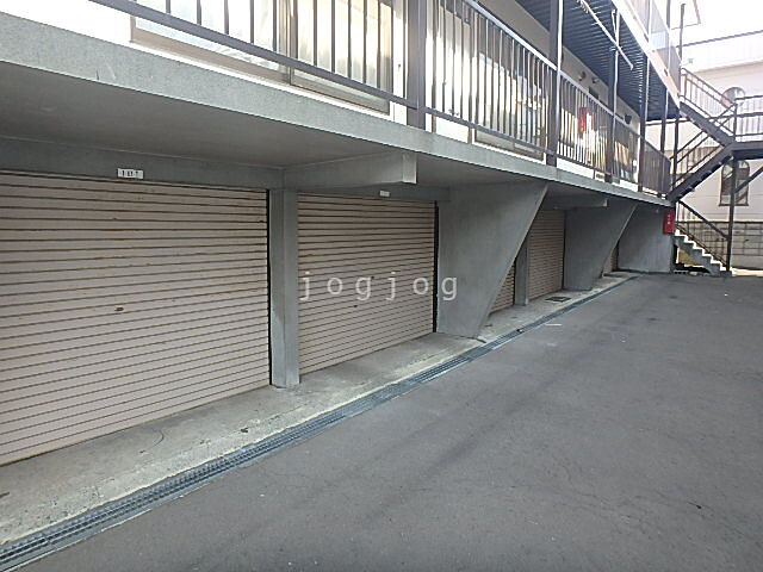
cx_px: 382
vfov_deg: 63.4
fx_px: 463
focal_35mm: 21
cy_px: 286
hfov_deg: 79.0
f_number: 3.5
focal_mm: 3.7
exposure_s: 1/125
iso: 125
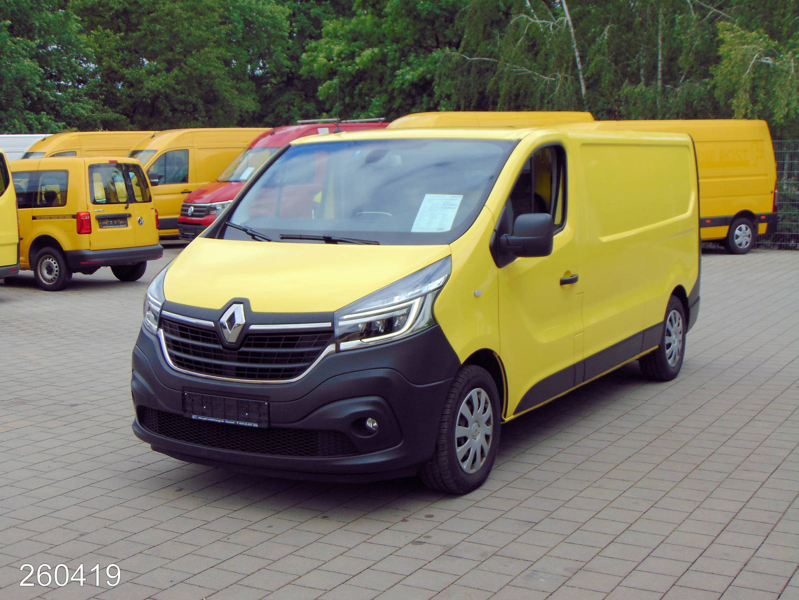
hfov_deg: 38.2
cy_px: 300
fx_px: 1154
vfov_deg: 29.1
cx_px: 400
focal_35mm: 50
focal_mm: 9
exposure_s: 1/640
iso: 80
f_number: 3.5
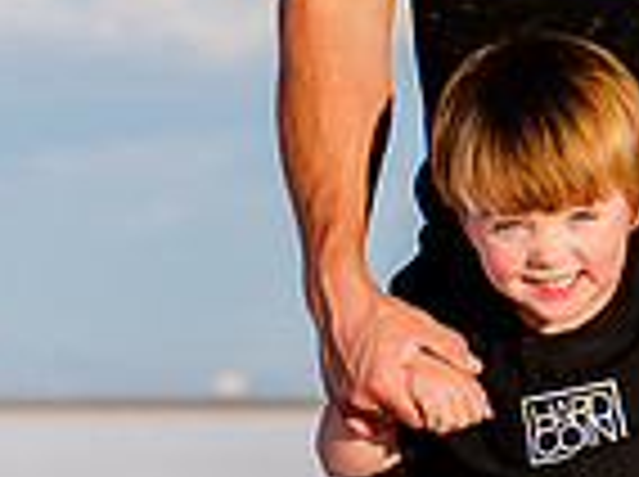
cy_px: 416
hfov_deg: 4.3
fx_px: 8403
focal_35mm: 456
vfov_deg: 3.2
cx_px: -105
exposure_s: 1/1250
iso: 200
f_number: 4
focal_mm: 65
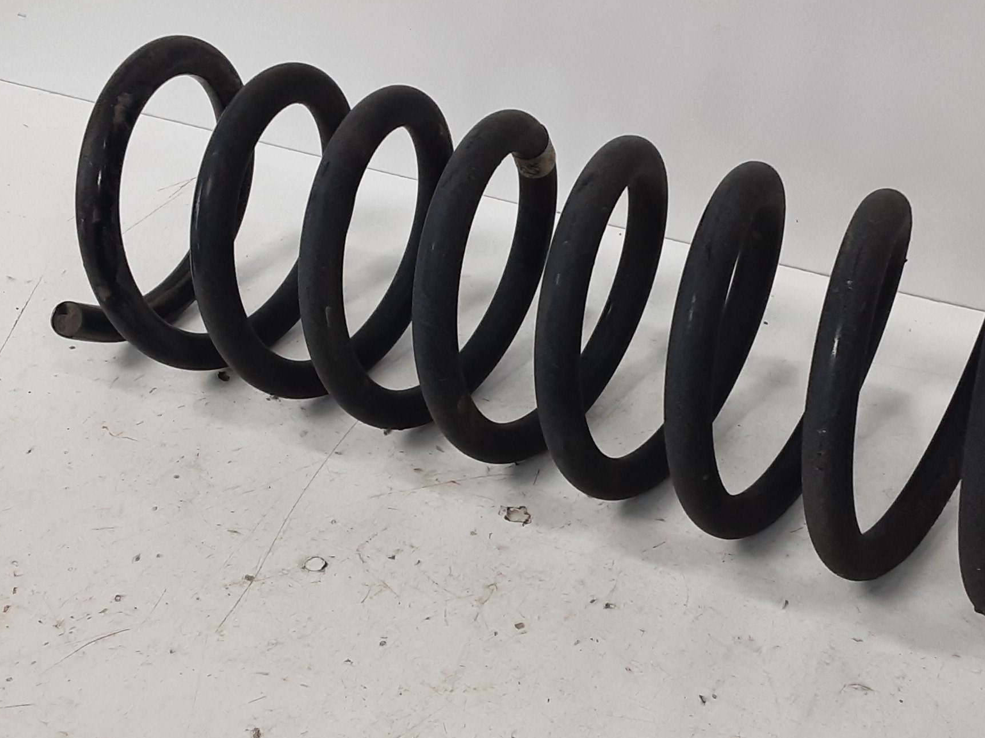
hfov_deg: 37.5
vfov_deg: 28.5
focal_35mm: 51
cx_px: 530
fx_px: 1451
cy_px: 400
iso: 80
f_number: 1.9
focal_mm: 2.91
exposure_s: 1/100
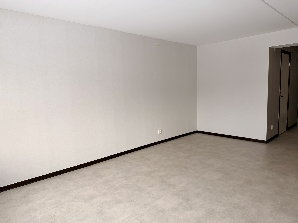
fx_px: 207
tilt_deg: -6.4
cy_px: 112
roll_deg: +1.9
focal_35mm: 24
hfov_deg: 71.6
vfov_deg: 56.8
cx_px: 149
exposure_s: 1/121
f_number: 1.78
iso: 125
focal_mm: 6.76
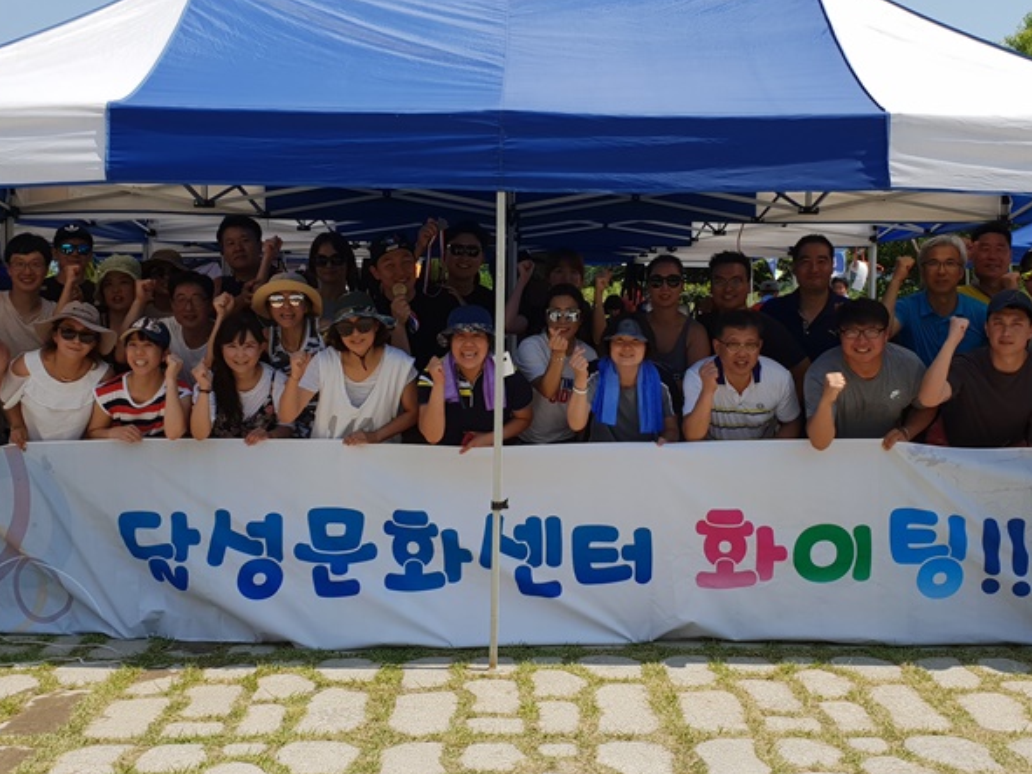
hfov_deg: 42.9
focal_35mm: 44
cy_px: 337
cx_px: 568
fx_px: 1311
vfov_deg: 32.8
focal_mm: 4.3
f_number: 2.4
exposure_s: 1/1567
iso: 50
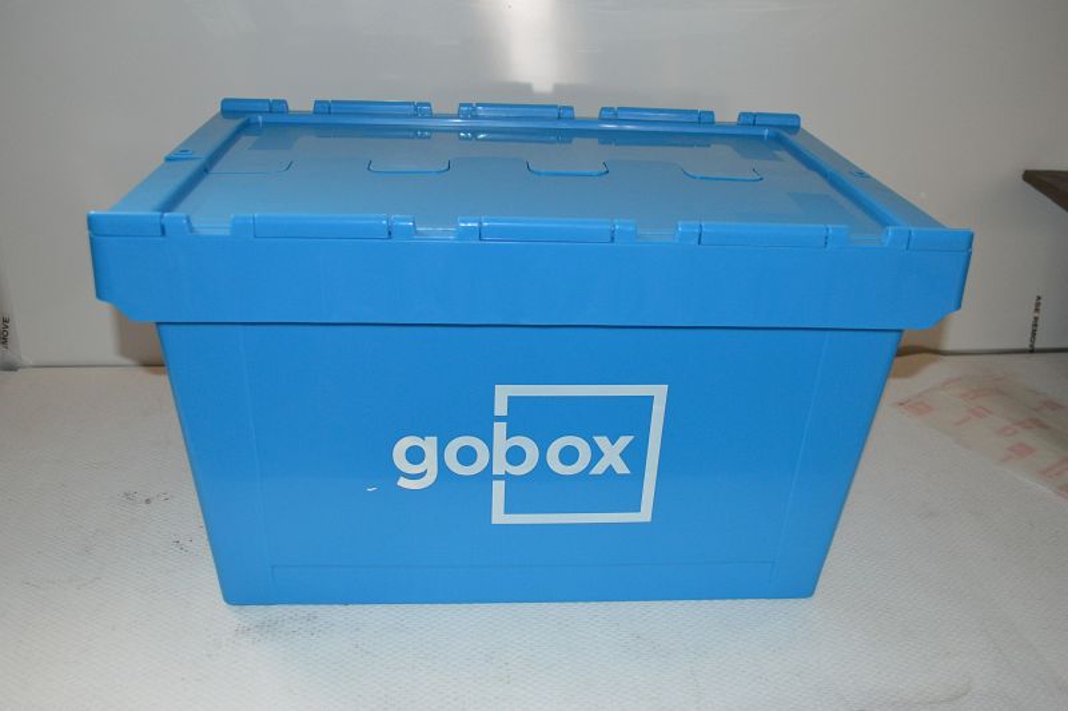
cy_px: 356
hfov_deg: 57.3
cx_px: 534
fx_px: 978
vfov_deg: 39.9
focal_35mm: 33
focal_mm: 22
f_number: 3.8
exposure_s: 1/60
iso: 1600
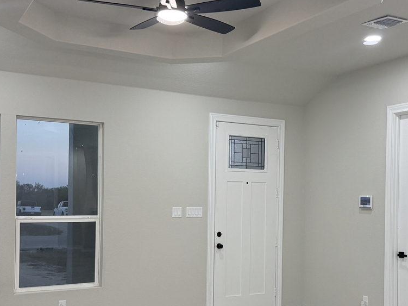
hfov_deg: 41.2
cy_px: 193
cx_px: 228
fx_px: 542
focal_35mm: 46
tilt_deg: +0.3
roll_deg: -0.7
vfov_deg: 31.4
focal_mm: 6.76
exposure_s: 1/152
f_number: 1.78
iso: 200
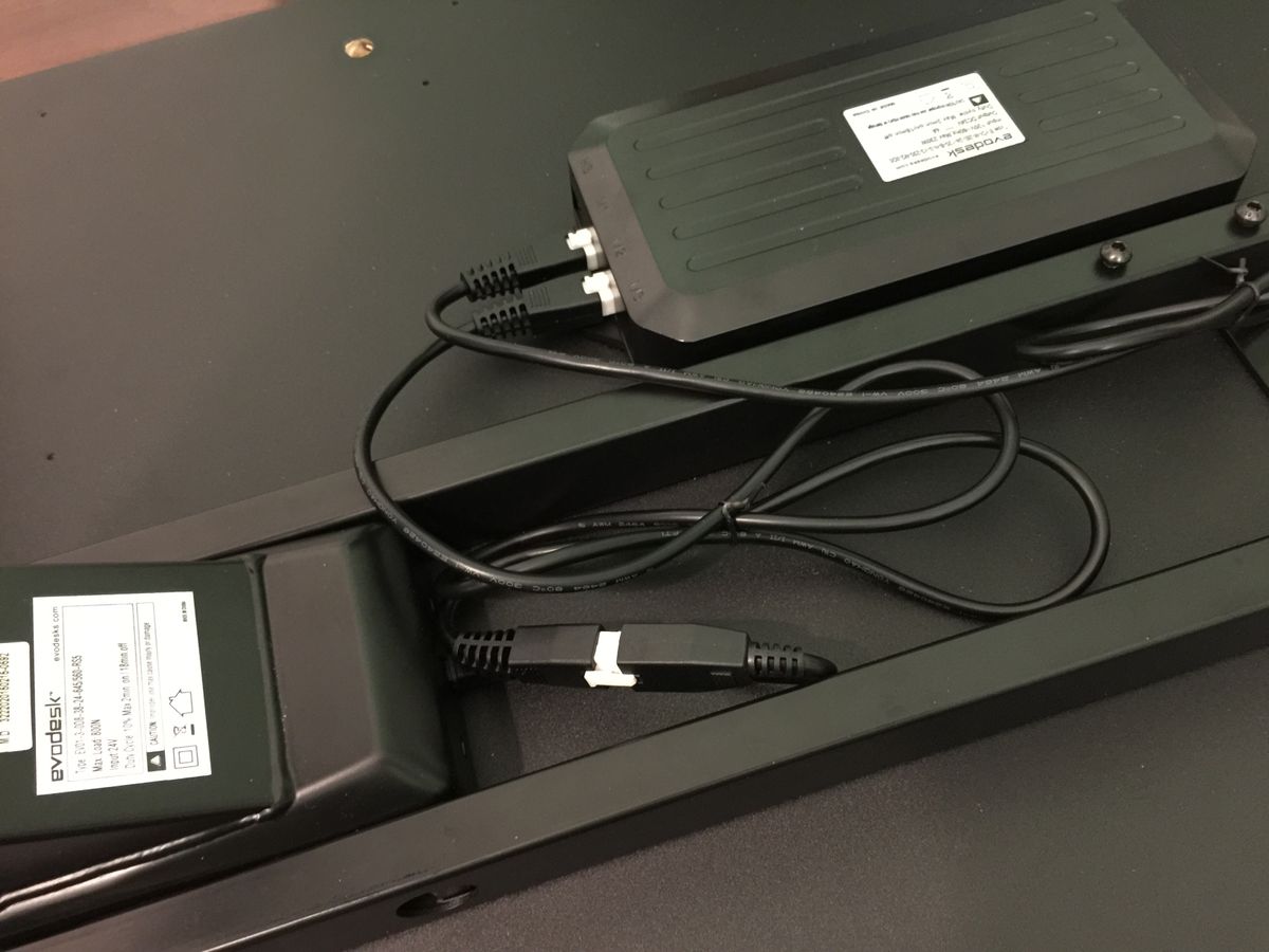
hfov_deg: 61.7
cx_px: 634
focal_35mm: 29
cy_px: 476
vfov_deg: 48.2
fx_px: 1063
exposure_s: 1/4
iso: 200
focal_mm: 4.15
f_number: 2.2
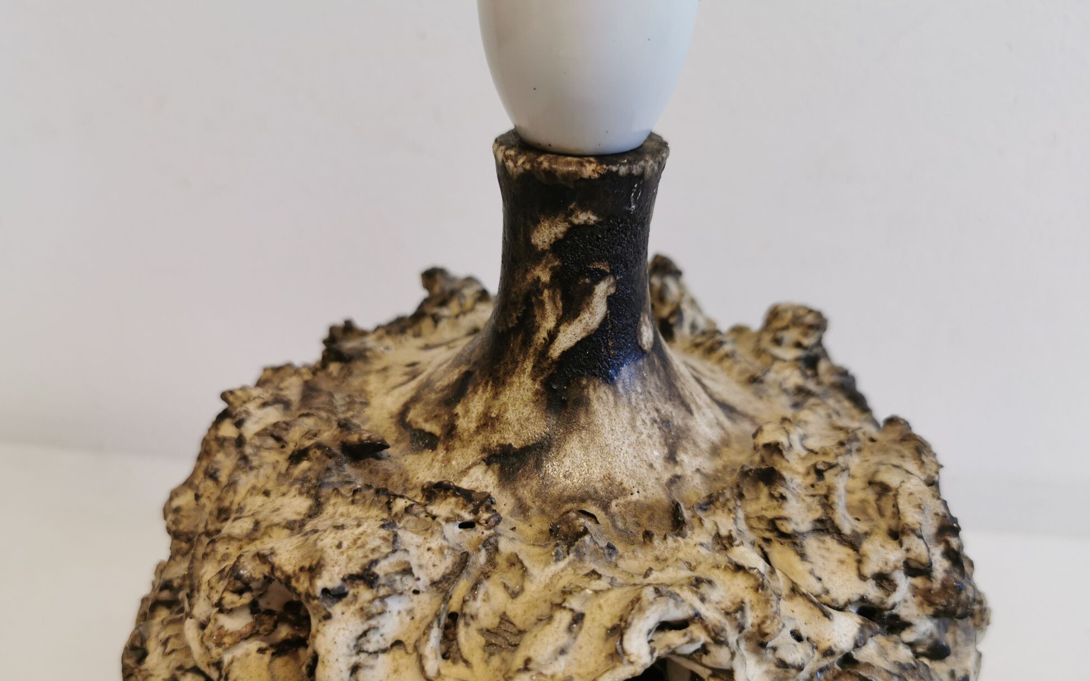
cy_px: 391
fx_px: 862
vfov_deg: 43.0
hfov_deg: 64.6
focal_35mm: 29
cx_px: 541
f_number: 1.6
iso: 80
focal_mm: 5.56
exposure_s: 1/100
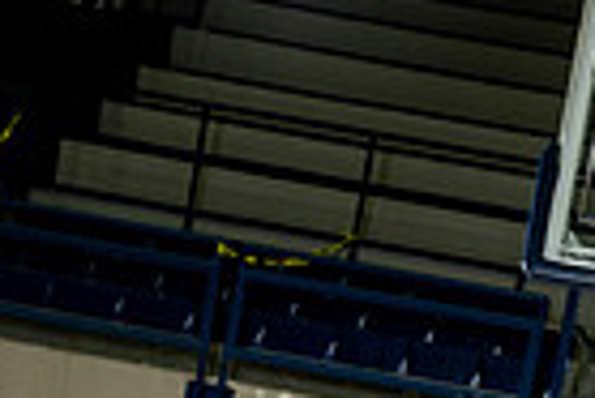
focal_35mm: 113
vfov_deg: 10.6
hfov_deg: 17.9
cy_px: 924
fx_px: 1870
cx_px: 509
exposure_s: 1/250
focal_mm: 35
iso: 640
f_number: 7.1
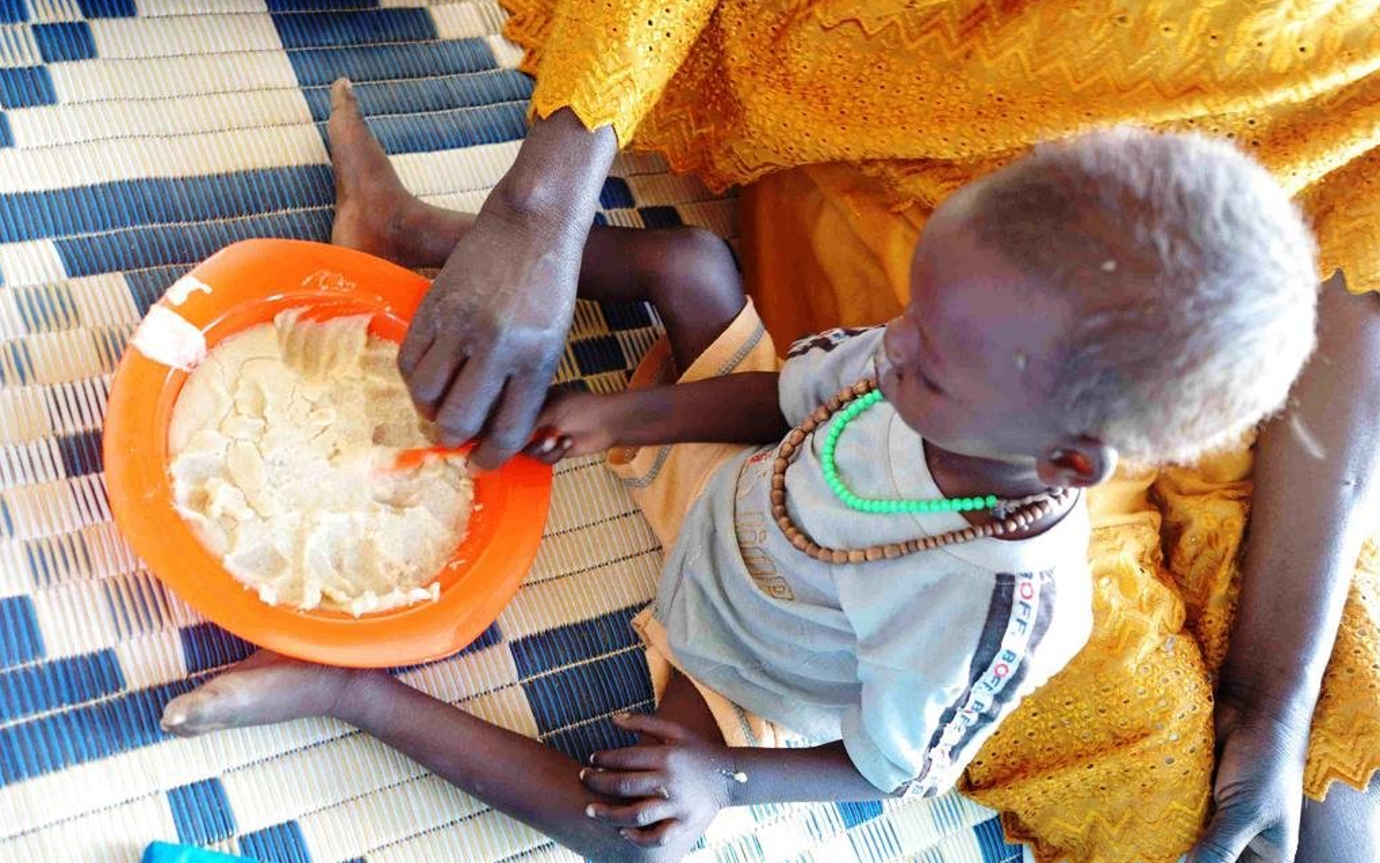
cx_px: 689
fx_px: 1618
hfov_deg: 46.2
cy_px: 413
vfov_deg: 29.9
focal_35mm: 43
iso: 320
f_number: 3.2
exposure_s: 1/15
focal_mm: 28
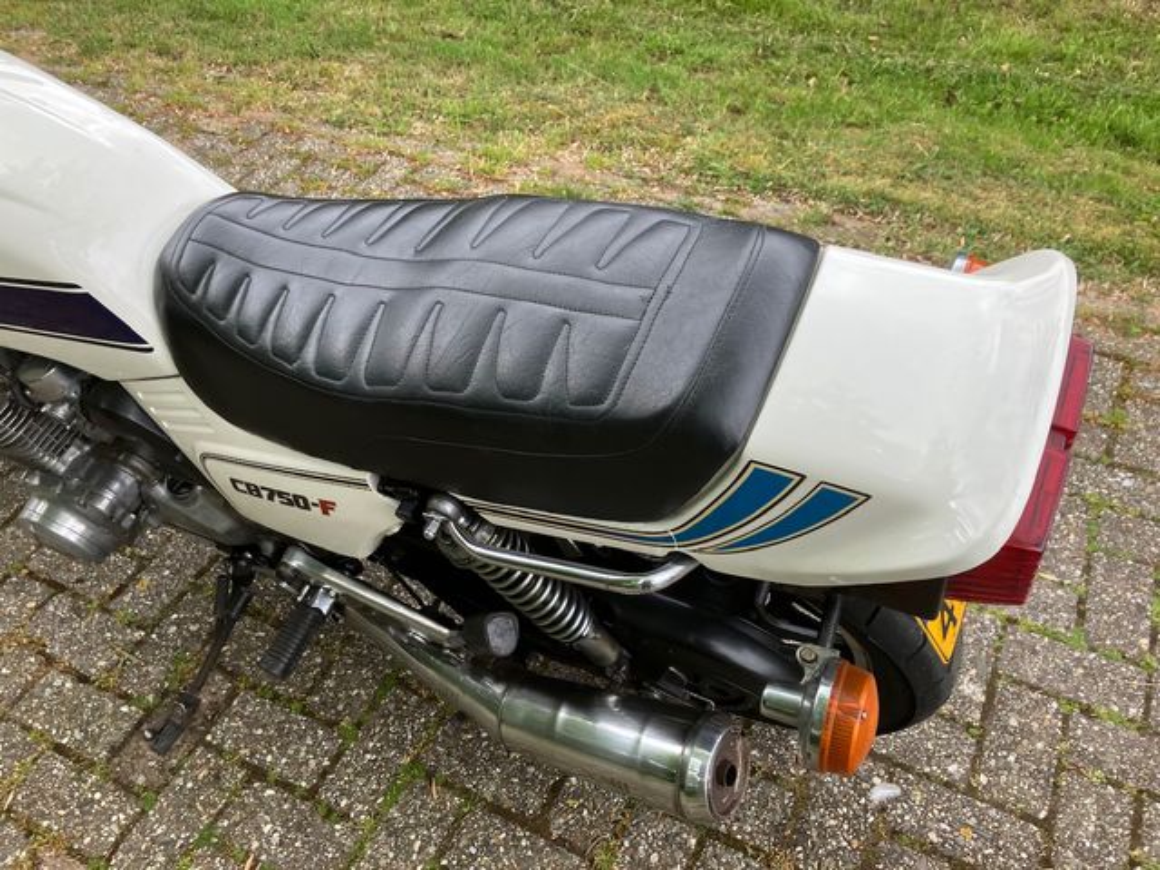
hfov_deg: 63.4
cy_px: 435
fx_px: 938
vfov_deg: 49.7
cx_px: 580
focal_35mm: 28
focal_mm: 3.99
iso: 32
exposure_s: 1/271
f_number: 1.8
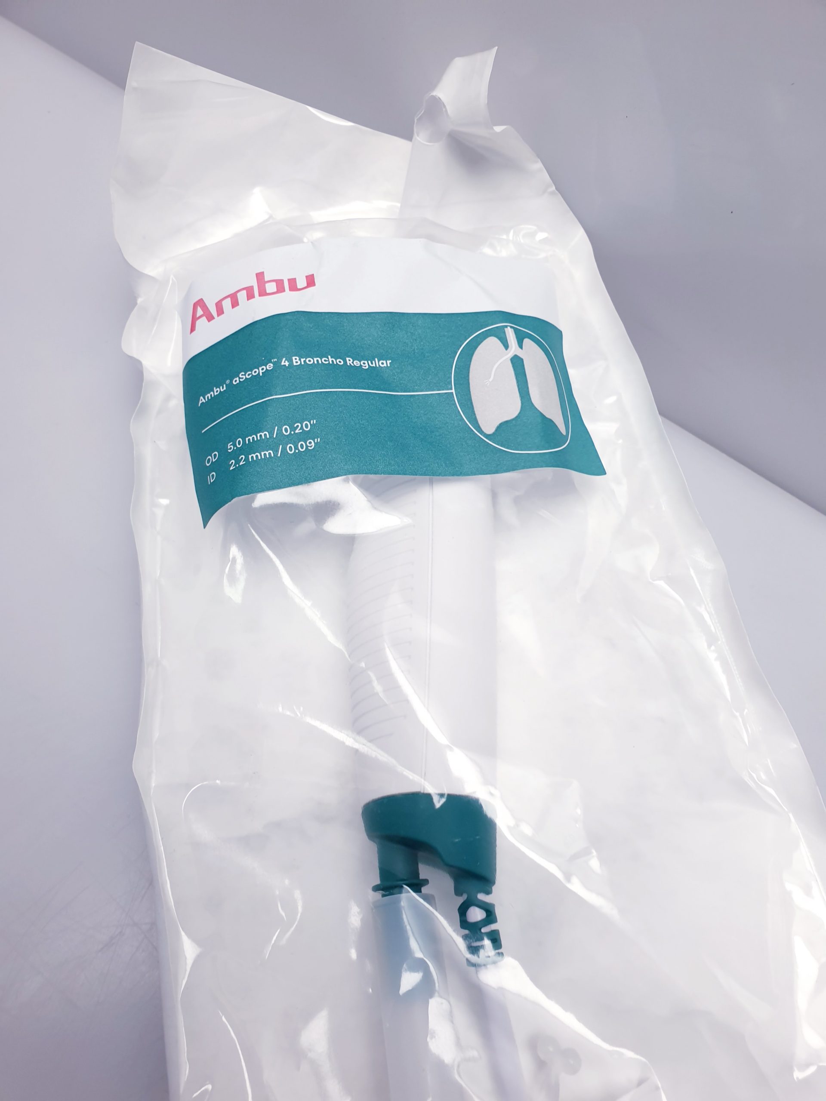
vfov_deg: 67.3
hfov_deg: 53.1
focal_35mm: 26
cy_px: 550
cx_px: 413
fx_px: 827
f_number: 2.4
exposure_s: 1/100
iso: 80
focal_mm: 4.3
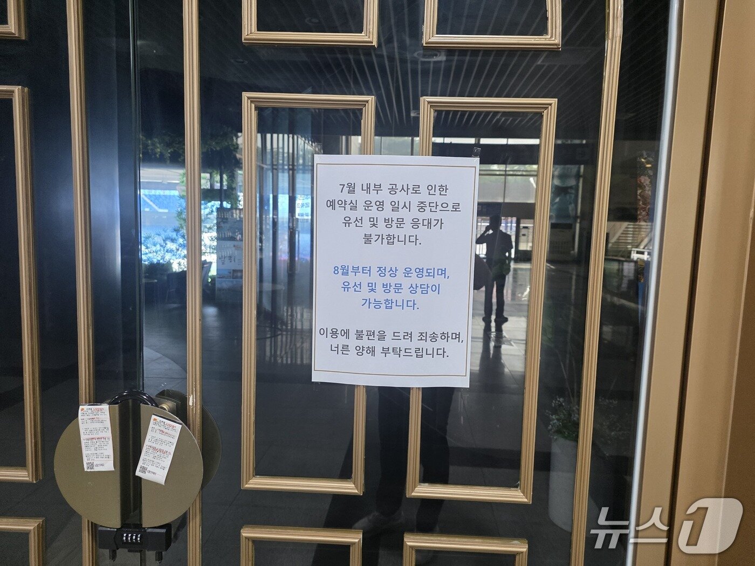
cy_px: 283
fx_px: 502
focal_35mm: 23
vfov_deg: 58.9
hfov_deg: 73.9
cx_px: 378
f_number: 1.7
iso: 250
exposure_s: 1/120
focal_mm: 6.25
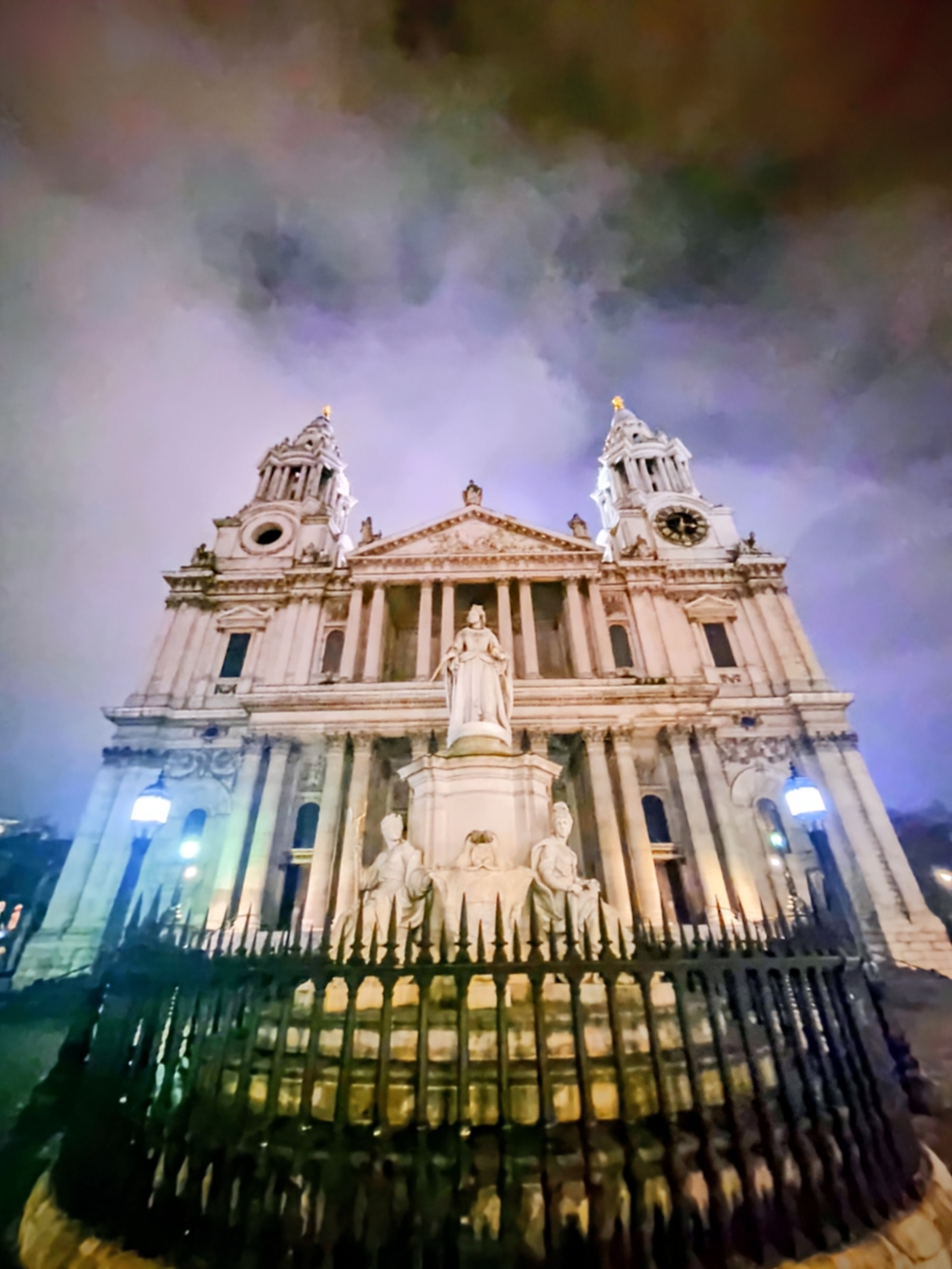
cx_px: 476
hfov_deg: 89.9
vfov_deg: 106.2
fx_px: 477
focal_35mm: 13
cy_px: 634
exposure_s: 1/13
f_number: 2.2
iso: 2500
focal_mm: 2.2
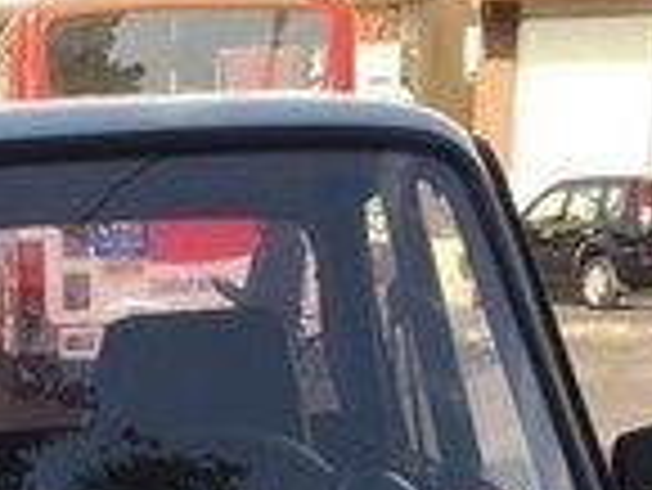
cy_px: 978
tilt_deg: -14.4
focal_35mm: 132
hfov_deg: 14.6
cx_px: -31
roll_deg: -0.6
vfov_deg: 10.4
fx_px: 2488
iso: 32
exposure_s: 1/670
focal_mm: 4.15
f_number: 2.2
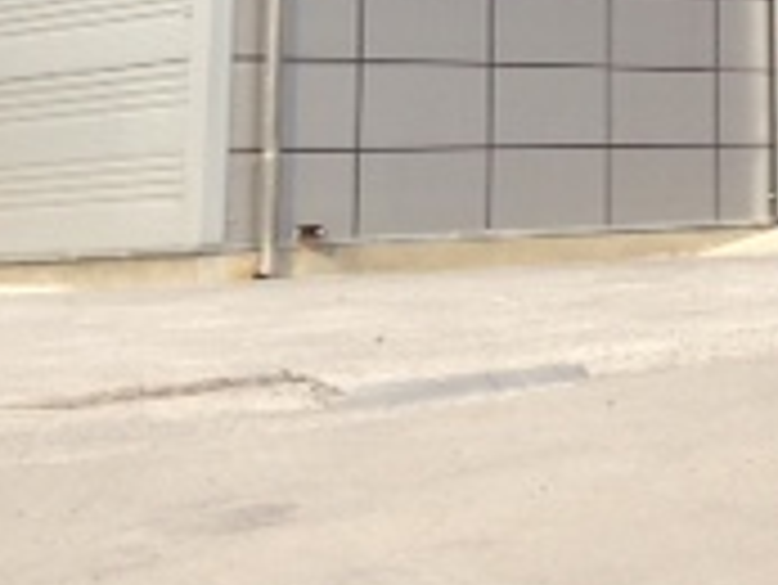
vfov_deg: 11.4
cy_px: -428
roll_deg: +0.9
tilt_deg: +12.5
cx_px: 989
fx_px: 2744
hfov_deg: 15.4
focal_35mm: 122
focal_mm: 4.12
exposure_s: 1/1153
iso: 50
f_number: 2.4
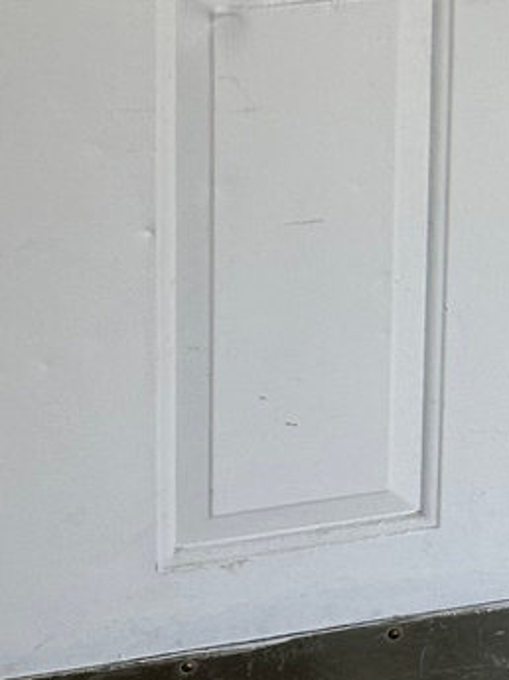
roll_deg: -0.6
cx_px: 174
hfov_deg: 13.8
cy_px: -741
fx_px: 2102
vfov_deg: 14.6
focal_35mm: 107
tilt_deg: -10.3
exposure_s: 1/205
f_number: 1.78
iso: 64
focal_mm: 6.86
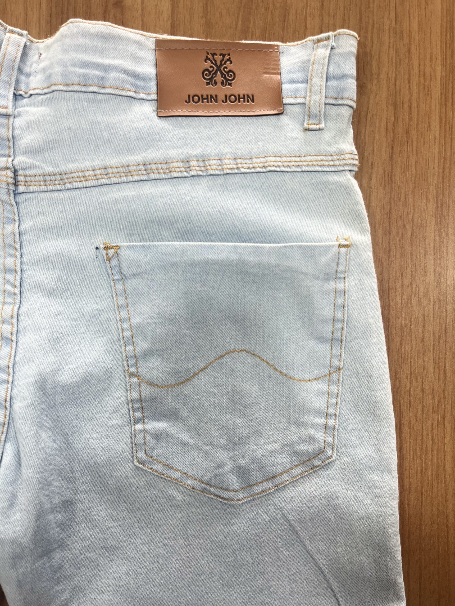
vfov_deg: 67.3
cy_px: 303
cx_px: 228
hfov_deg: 53.1
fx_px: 456
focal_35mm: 26
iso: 80
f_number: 1.6
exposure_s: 1/60
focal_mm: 5.1
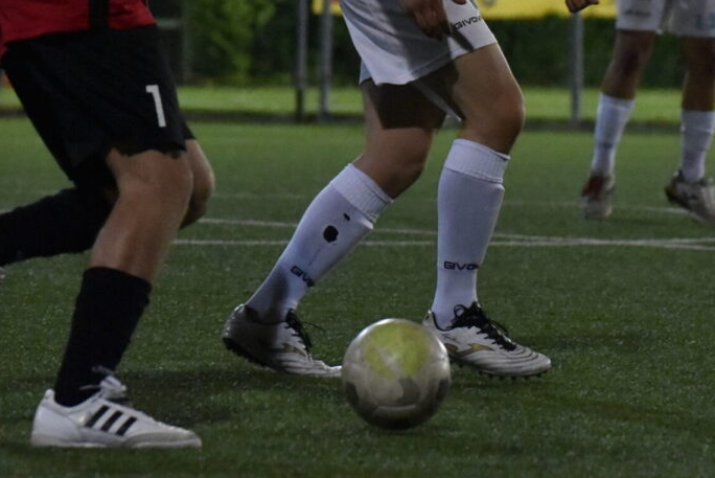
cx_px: 455
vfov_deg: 4.0
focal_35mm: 348
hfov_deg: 5.9
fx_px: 6916
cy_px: -14
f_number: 5.6
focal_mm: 155
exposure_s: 1/1000
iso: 12800
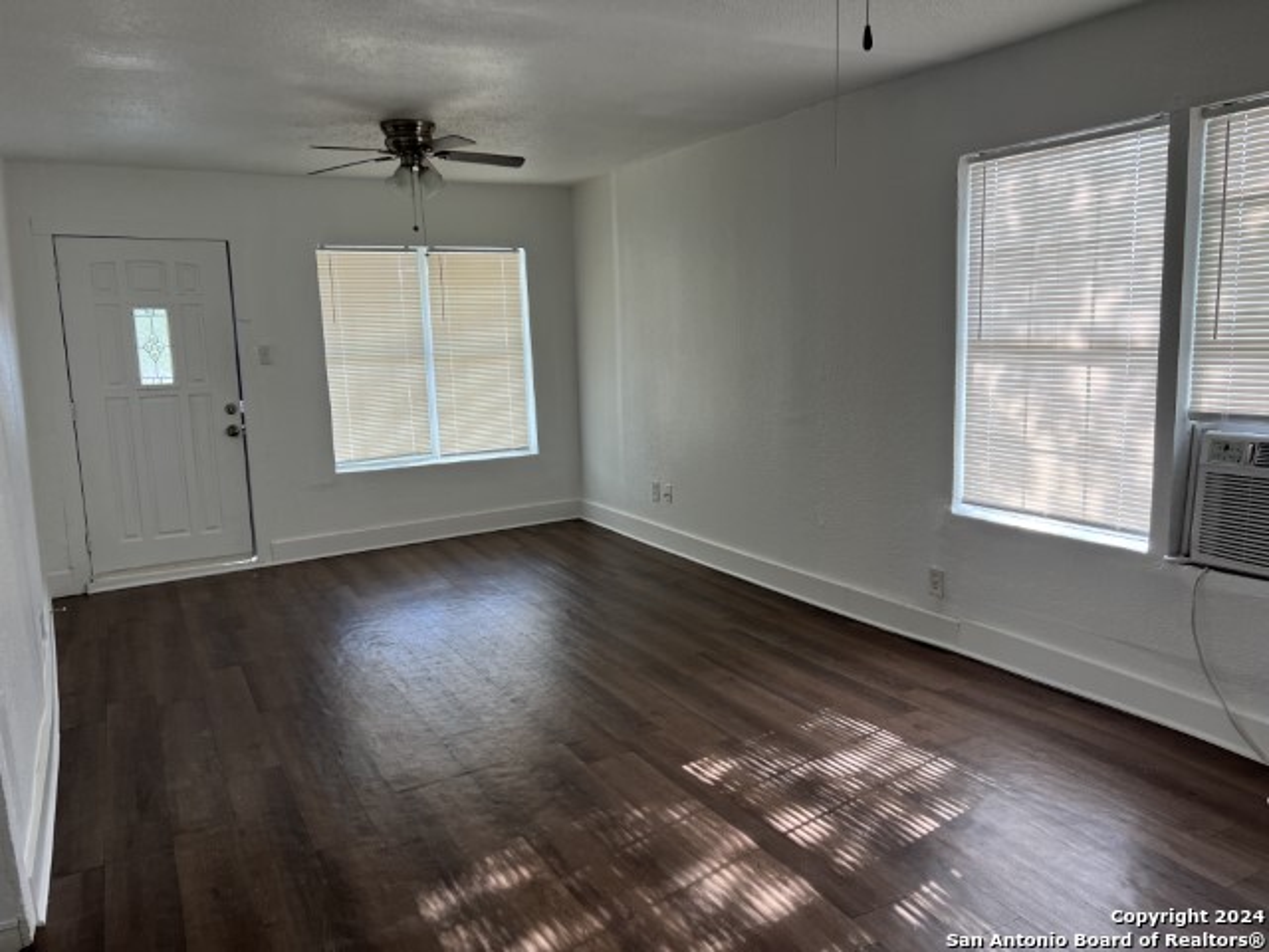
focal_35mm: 26
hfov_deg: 67.3
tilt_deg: -8.5
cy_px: 476
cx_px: 634
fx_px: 953
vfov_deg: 53.1
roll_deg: +1.6
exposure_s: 1/121
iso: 64
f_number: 1.5
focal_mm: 5.7
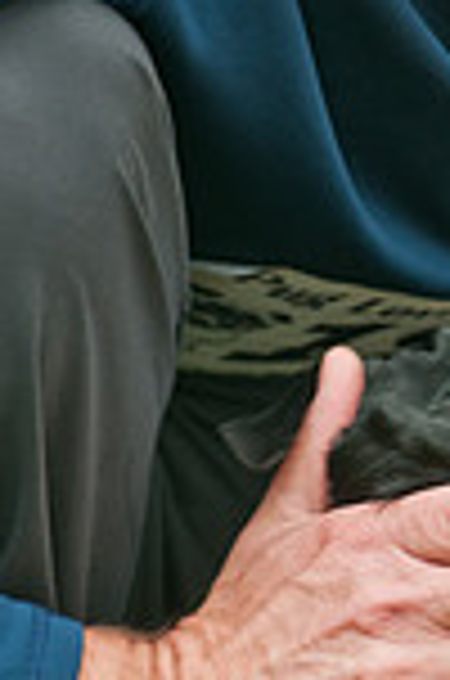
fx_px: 16857
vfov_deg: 2.3
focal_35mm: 895
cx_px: 560
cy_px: 288
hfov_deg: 1.5
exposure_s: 1/160
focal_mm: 200
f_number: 5
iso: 200
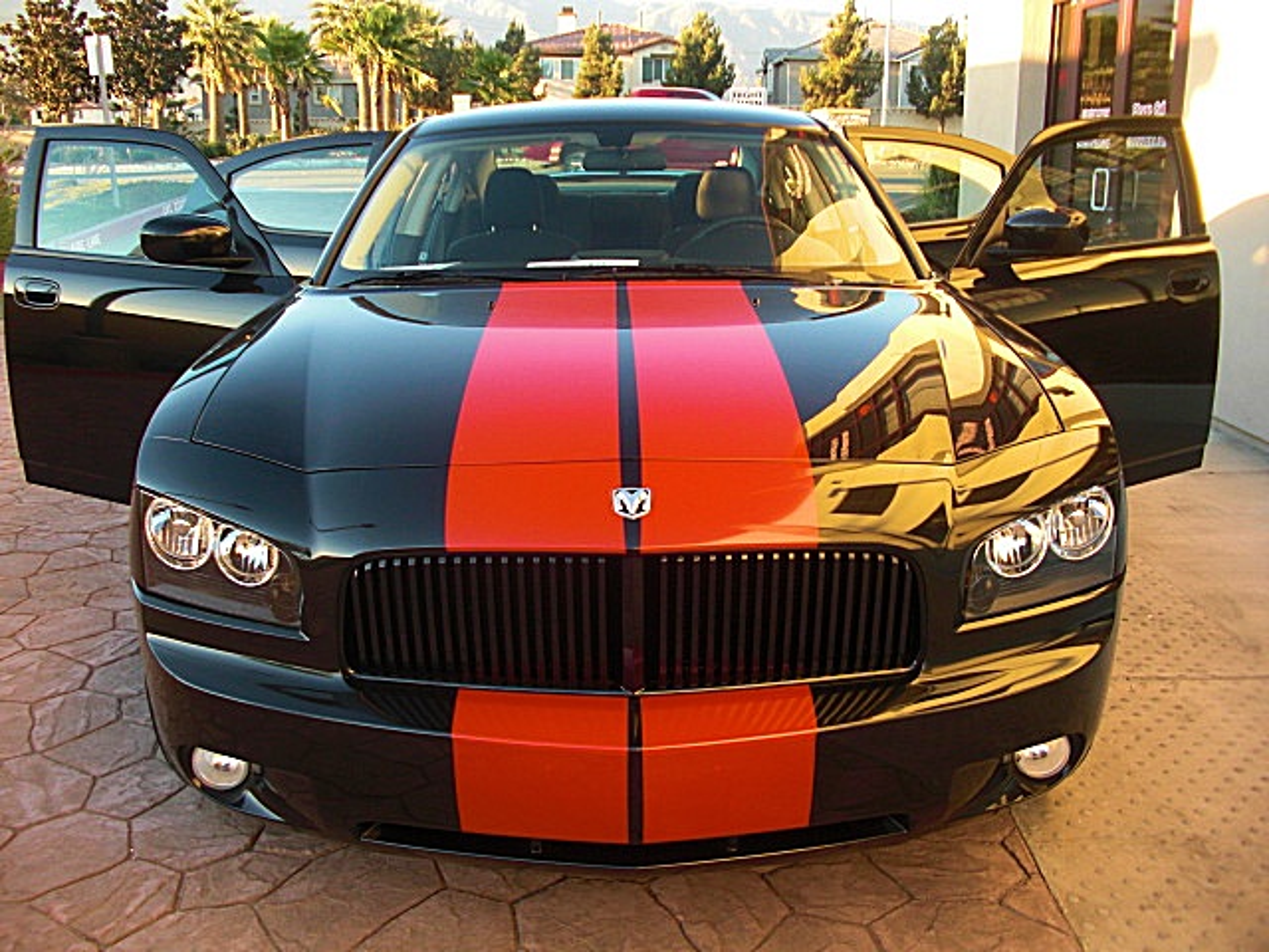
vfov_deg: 39.7
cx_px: 634
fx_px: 1320
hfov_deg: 51.4
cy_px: 476
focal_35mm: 36
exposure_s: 1/100
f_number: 2.8
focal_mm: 6.3
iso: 100
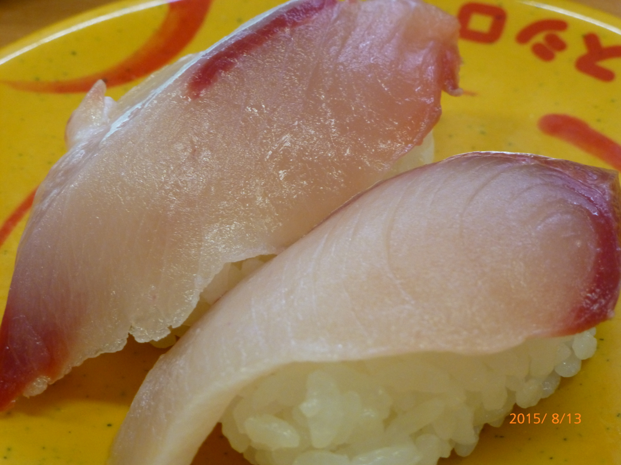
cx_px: 310
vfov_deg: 19.6
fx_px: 1345
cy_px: 232
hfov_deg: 26.0
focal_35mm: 75
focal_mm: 13.3
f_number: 5
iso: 400
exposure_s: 1/40
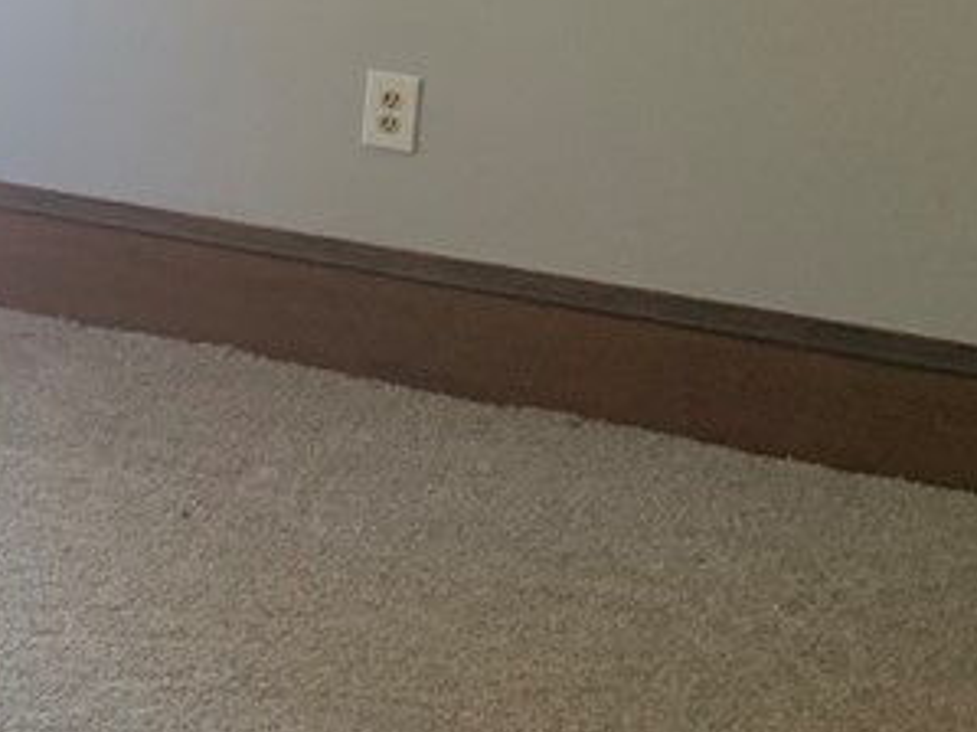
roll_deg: +0.2
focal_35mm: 89
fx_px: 2511
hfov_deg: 19.1
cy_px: -131
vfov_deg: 16.0
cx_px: -513
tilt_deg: -8.3
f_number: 1.8
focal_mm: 4.25
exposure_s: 1/62
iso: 100
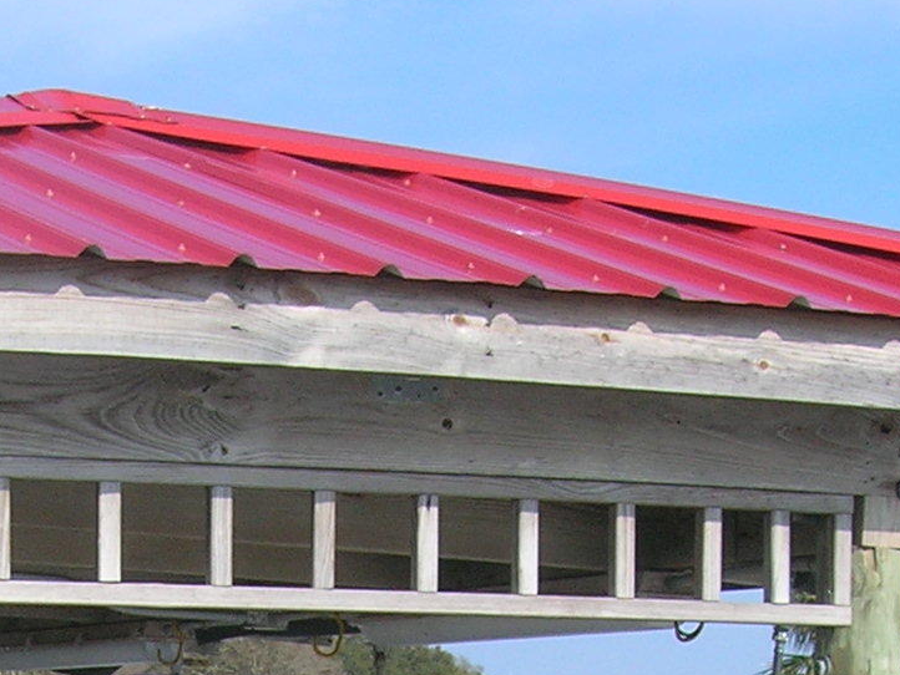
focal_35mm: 122
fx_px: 3173
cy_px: 1152
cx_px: 157
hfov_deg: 16.0
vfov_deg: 11.4
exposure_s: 1/339
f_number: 4.9
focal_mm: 5.7
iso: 50
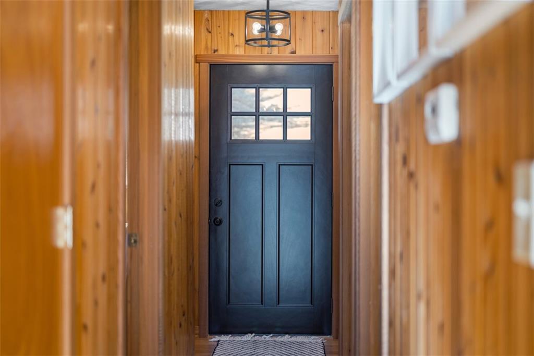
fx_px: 742
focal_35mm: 50
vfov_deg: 27.0
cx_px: 267
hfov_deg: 39.6
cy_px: 178
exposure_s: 1/30
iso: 400
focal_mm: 50
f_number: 1.8
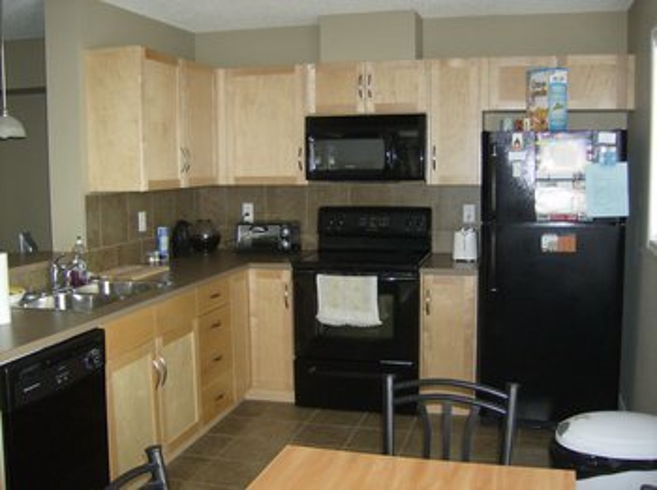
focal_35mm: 36
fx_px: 682
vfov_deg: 39.5
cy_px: 245
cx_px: 328
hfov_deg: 51.4
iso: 200
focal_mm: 6
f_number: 2.8
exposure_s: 1/60
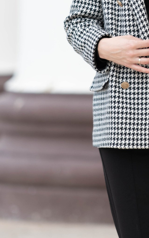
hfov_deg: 3.8
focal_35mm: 346
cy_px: 40
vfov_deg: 6.1
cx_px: 165
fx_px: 2247
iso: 64
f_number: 1.4
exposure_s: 1/1000
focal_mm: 85
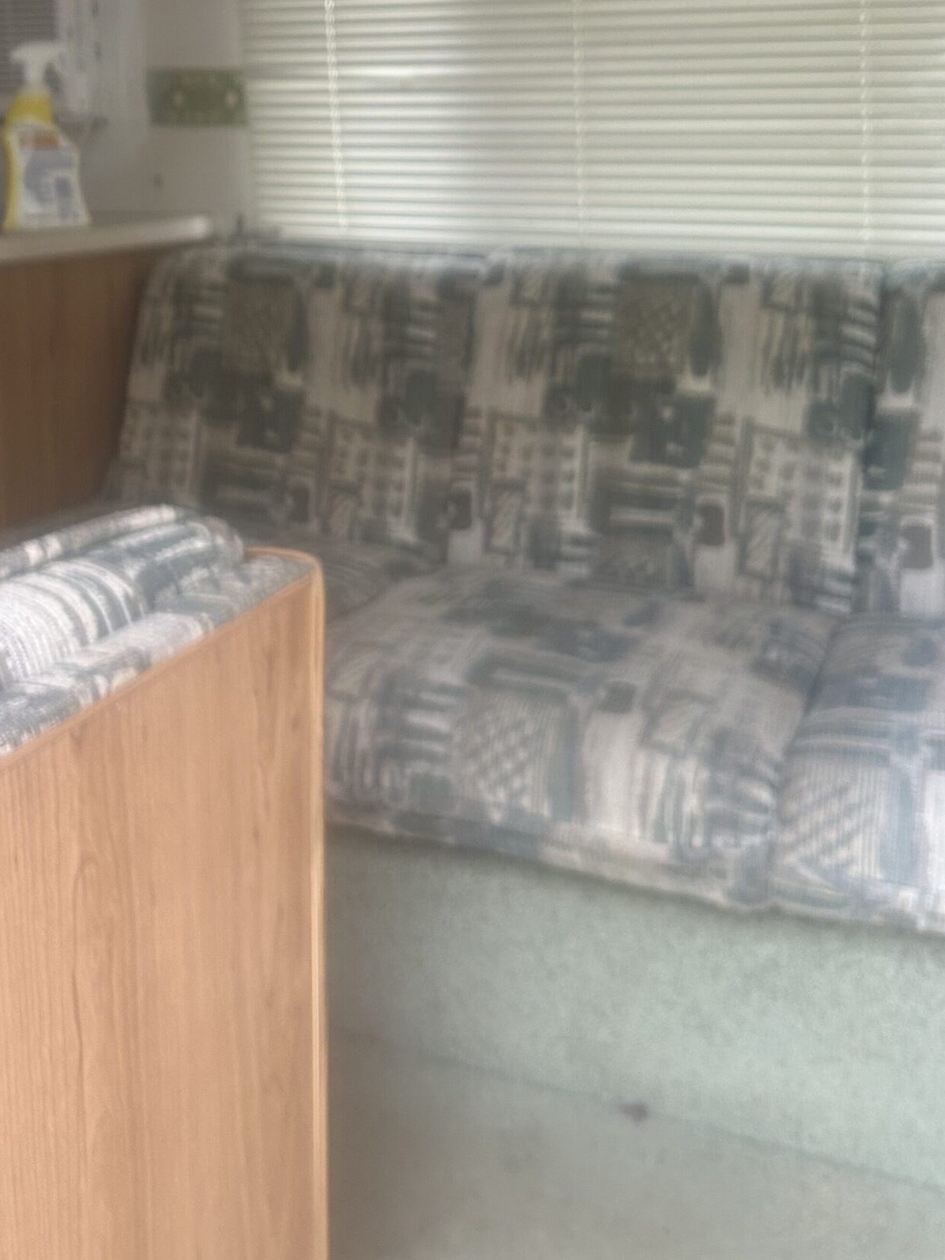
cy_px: 373
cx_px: 419
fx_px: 1456
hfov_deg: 35.9
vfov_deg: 45.7
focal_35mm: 40
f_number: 1.5
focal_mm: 5.7
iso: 100
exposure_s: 1/121
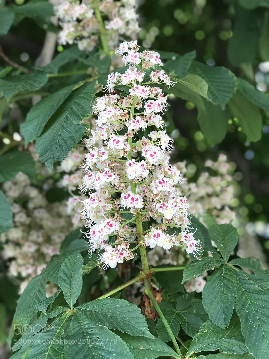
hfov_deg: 25.7
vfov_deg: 33.8
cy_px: 180
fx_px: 591
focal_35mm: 57
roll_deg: +8.8
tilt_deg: +28.2
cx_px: 134
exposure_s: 1/60
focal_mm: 6.6
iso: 32
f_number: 2.8
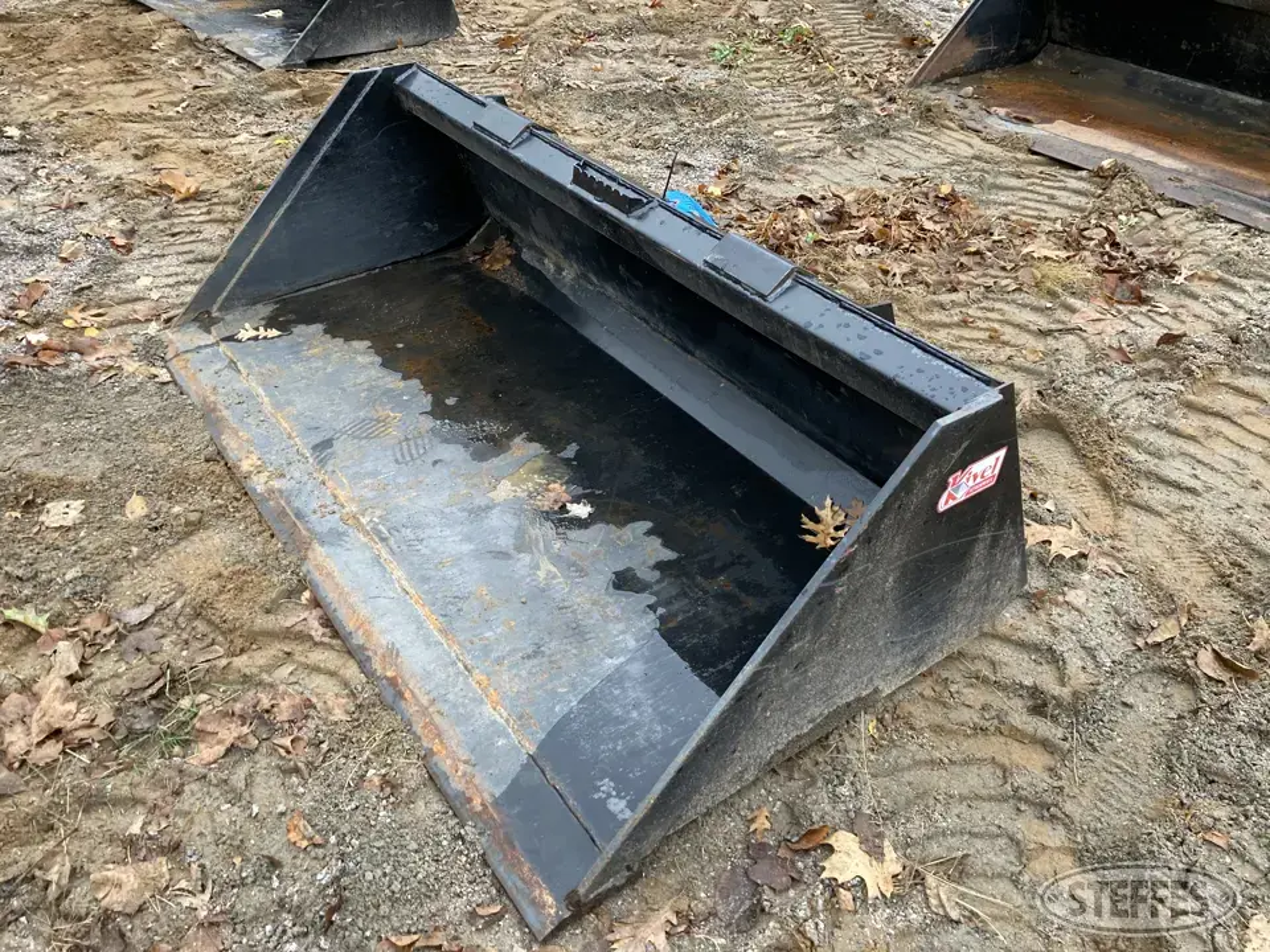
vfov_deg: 49.7
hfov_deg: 63.4
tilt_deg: -37.1
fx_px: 1027
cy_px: 476
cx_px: 635
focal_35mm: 28
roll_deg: -0.1
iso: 80
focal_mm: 3.99
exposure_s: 1/84
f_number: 1.8
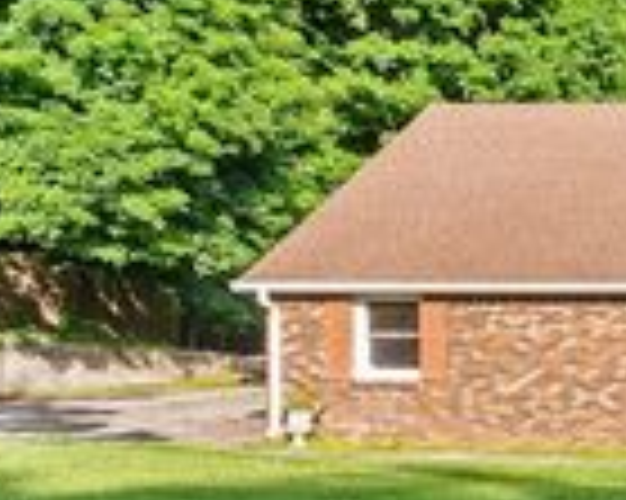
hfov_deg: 23.3
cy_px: 293
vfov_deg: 28.0
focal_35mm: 54
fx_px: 1000
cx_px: 1054
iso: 400
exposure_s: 1/30
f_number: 11
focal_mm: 16
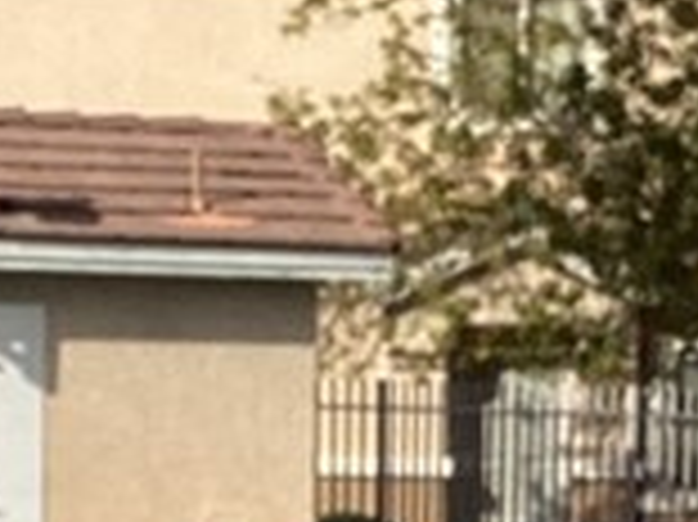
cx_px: 288
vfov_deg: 7.0
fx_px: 4130
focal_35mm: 205
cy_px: 950
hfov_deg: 9.7
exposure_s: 1/1773
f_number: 2.4
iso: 25
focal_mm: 3.3
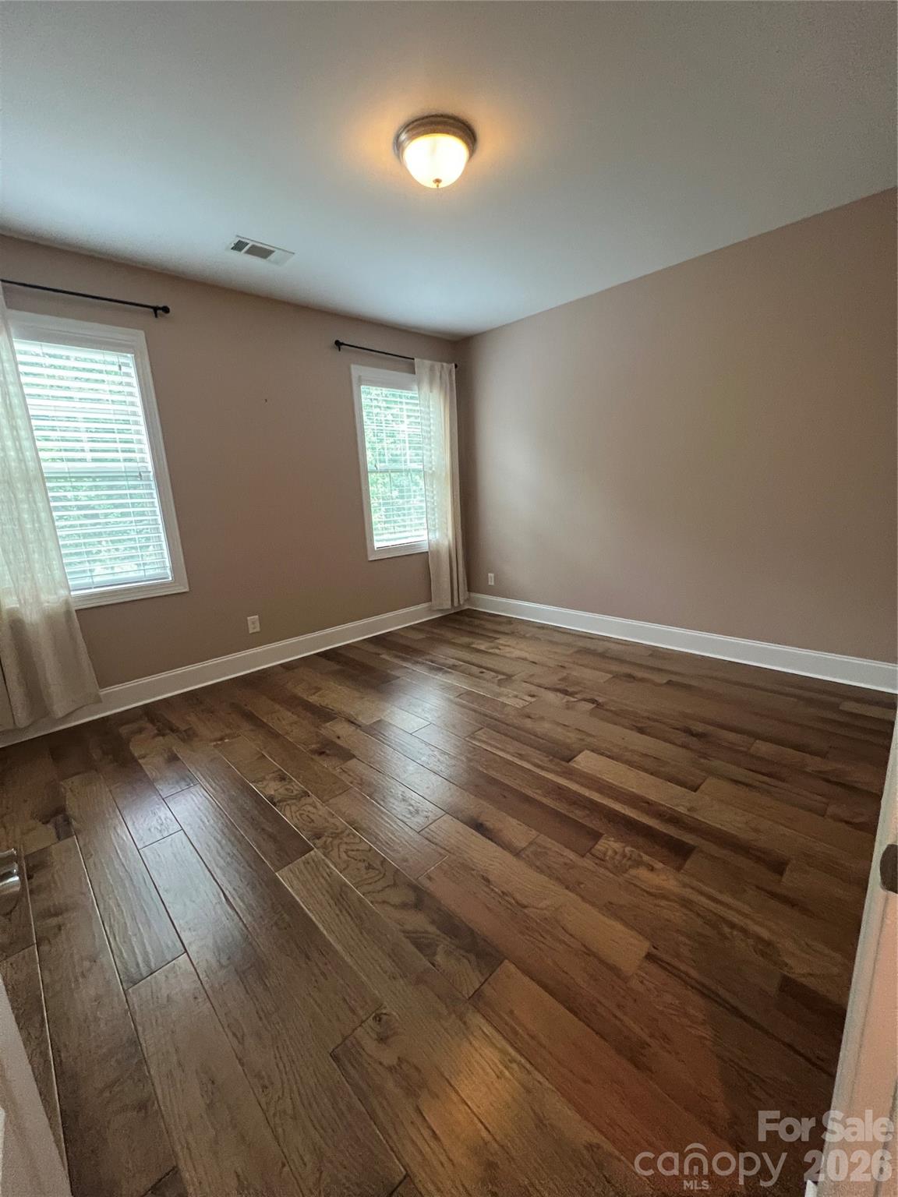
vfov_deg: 106.2
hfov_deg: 89.9
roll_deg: +4.4
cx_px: 449
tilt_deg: -11.5
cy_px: 598
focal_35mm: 13
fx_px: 450
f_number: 1.8
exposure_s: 1/60
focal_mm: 1.57
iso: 400
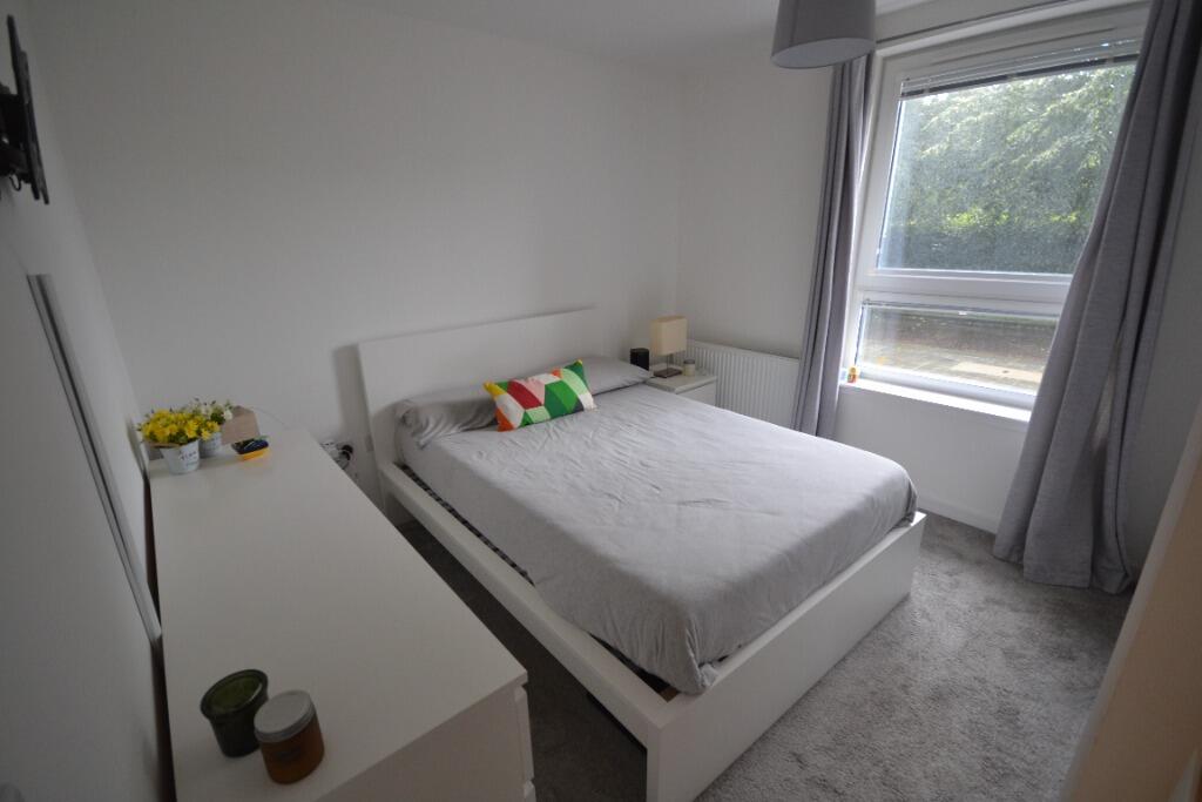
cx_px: 601
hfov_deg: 100.4
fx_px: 501
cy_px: 401
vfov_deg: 77.3
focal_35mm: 15
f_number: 4
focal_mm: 10
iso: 560
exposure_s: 1/60
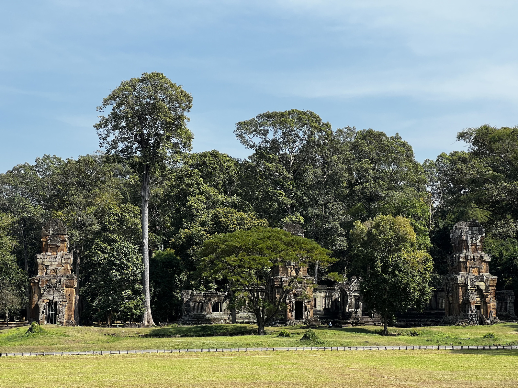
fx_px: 1152
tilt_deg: +5.8
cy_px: 194
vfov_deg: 19.1
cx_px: 259
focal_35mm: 77
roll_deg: +0.8
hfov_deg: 25.3
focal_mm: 9
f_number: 2.8
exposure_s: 1/612
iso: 32
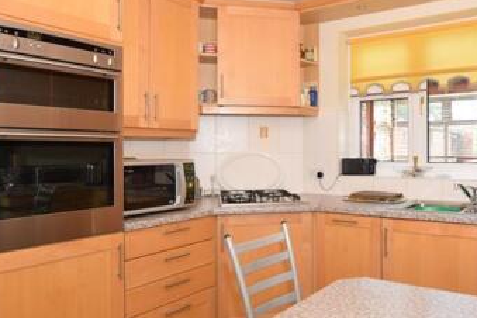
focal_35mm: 29
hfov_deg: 62.3
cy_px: 143
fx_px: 384
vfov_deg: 44.9
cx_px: 314
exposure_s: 1/80
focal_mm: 10
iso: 400
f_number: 5.6
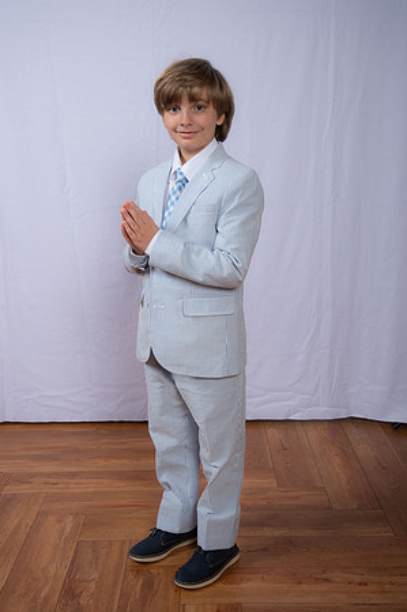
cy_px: 306
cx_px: 204
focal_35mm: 45
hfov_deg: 29.8
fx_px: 765
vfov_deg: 43.6
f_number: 8
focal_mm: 45
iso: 250
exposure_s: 1/160
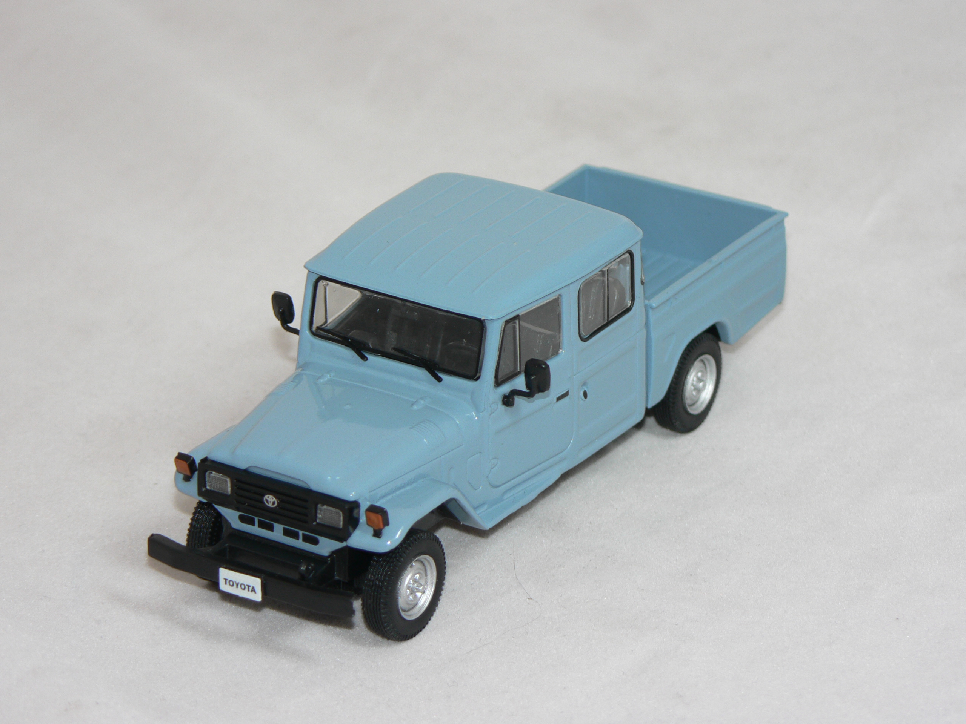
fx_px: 4102
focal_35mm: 147
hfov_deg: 13.4
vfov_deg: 10.1
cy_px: 362
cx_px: 483
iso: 80
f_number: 3.3
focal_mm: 24.6
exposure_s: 1/60
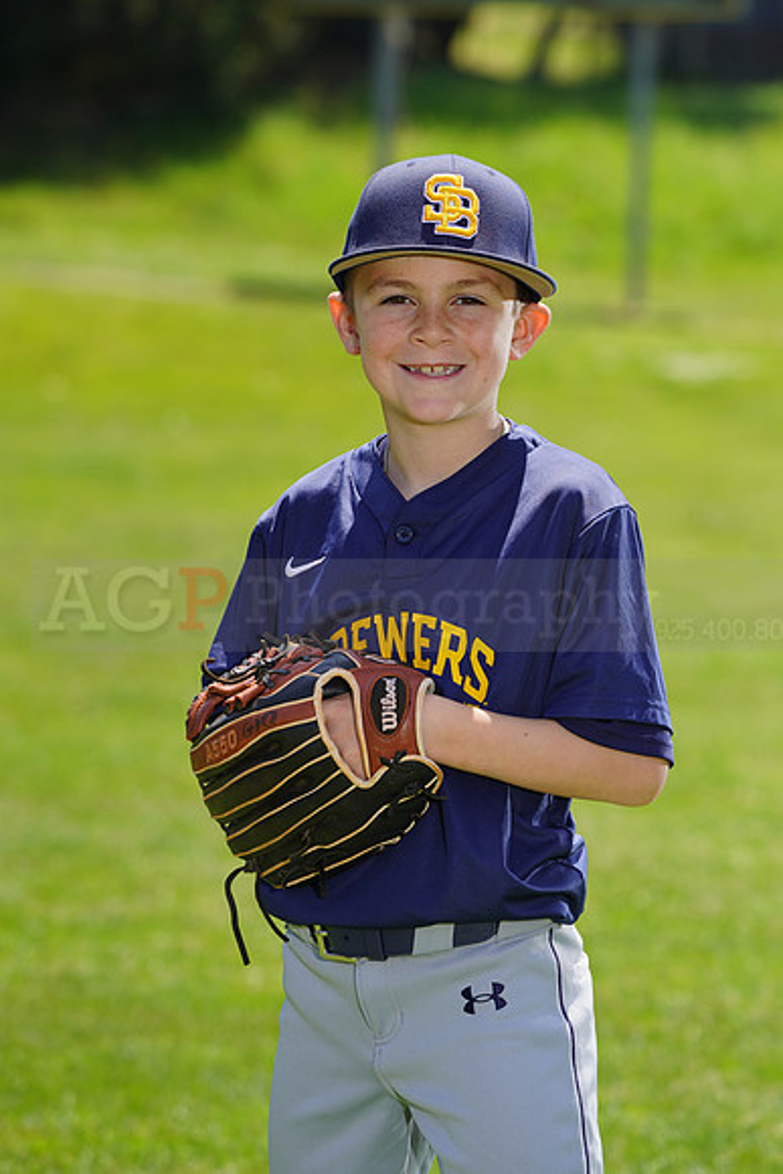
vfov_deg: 9.7
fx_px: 6912
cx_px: 392
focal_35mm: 212
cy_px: 587
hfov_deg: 6.5
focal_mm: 212
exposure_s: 1/250
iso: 100
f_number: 8
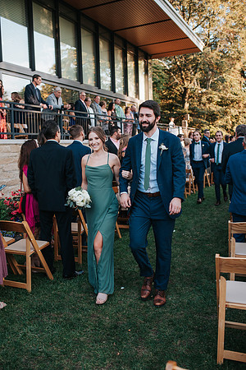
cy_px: 185
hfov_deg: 37.9
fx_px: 359
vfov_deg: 54.4
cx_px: 123
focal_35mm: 35
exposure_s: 1/800
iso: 1000
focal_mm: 35
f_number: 3.2
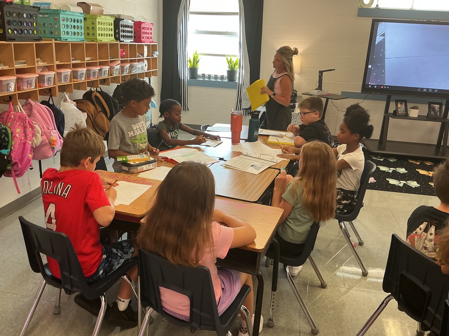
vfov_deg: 48.2
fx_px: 376
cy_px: 168
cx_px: 224
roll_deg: -3.1
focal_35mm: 29
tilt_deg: -18.4
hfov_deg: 61.7
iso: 64
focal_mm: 3
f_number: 1.8
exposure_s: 1/60
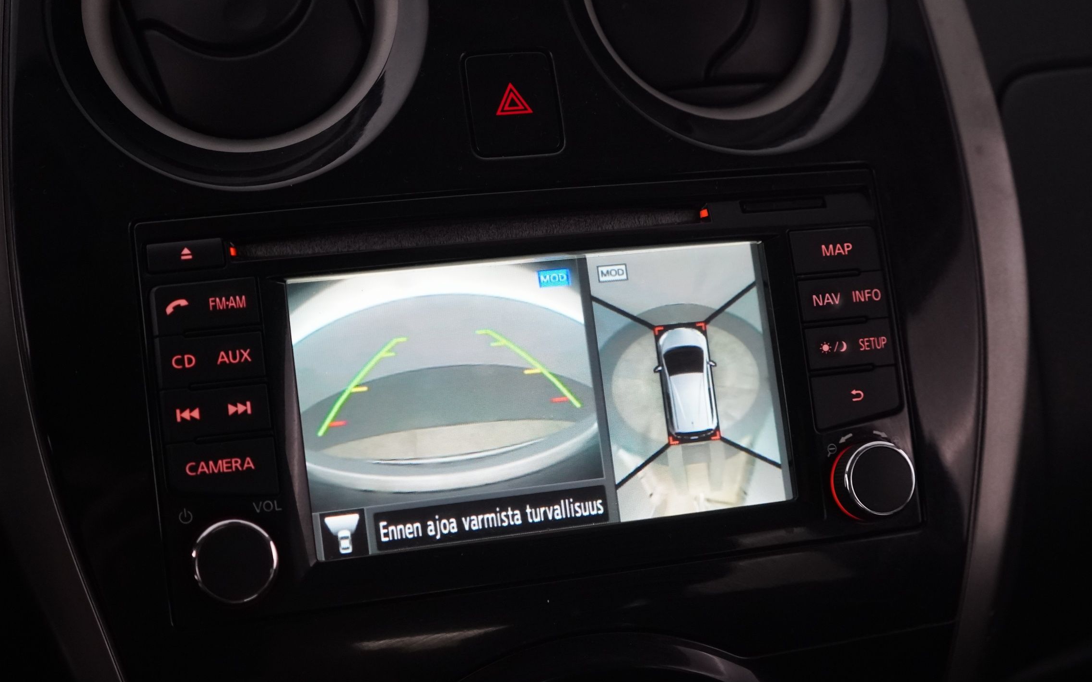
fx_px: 1399
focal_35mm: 47
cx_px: 531
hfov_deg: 42.6
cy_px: 396
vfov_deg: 27.4
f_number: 4
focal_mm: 28
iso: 5000
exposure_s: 1/60
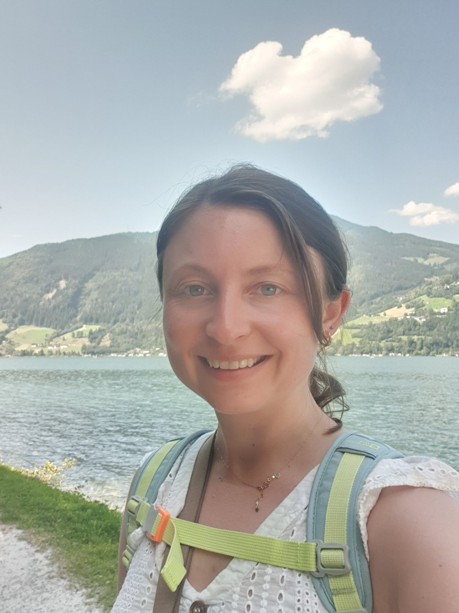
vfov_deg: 58.4
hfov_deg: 45.4
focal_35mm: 31
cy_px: 306
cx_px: 230
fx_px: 548
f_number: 1.7
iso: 100
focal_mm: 2.92
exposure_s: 1/436
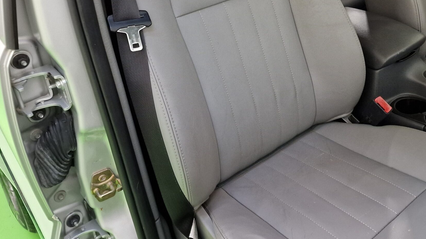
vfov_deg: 29.7
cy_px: 47
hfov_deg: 51.3
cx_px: 256
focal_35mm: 39
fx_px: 441
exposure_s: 1/50
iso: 400
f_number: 1.8
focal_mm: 6.4
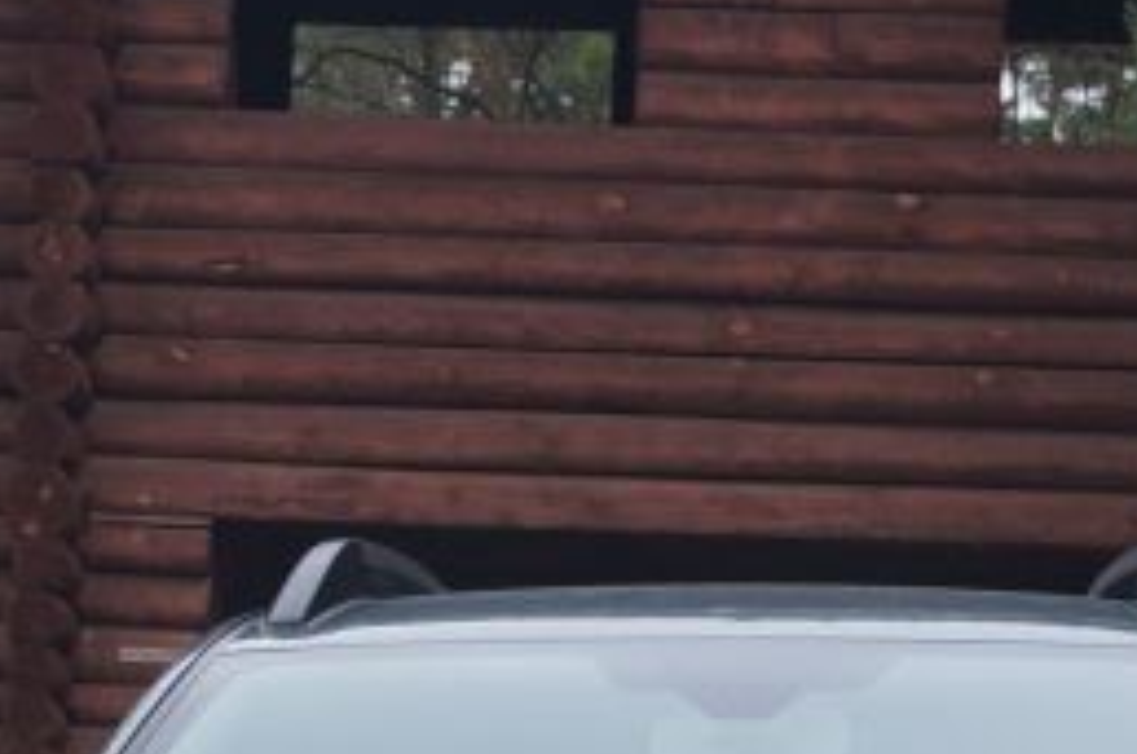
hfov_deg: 14.4
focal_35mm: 143
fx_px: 4508
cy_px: 1230
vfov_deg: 9.2
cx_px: 630
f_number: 4
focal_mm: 24
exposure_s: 1/60
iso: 160
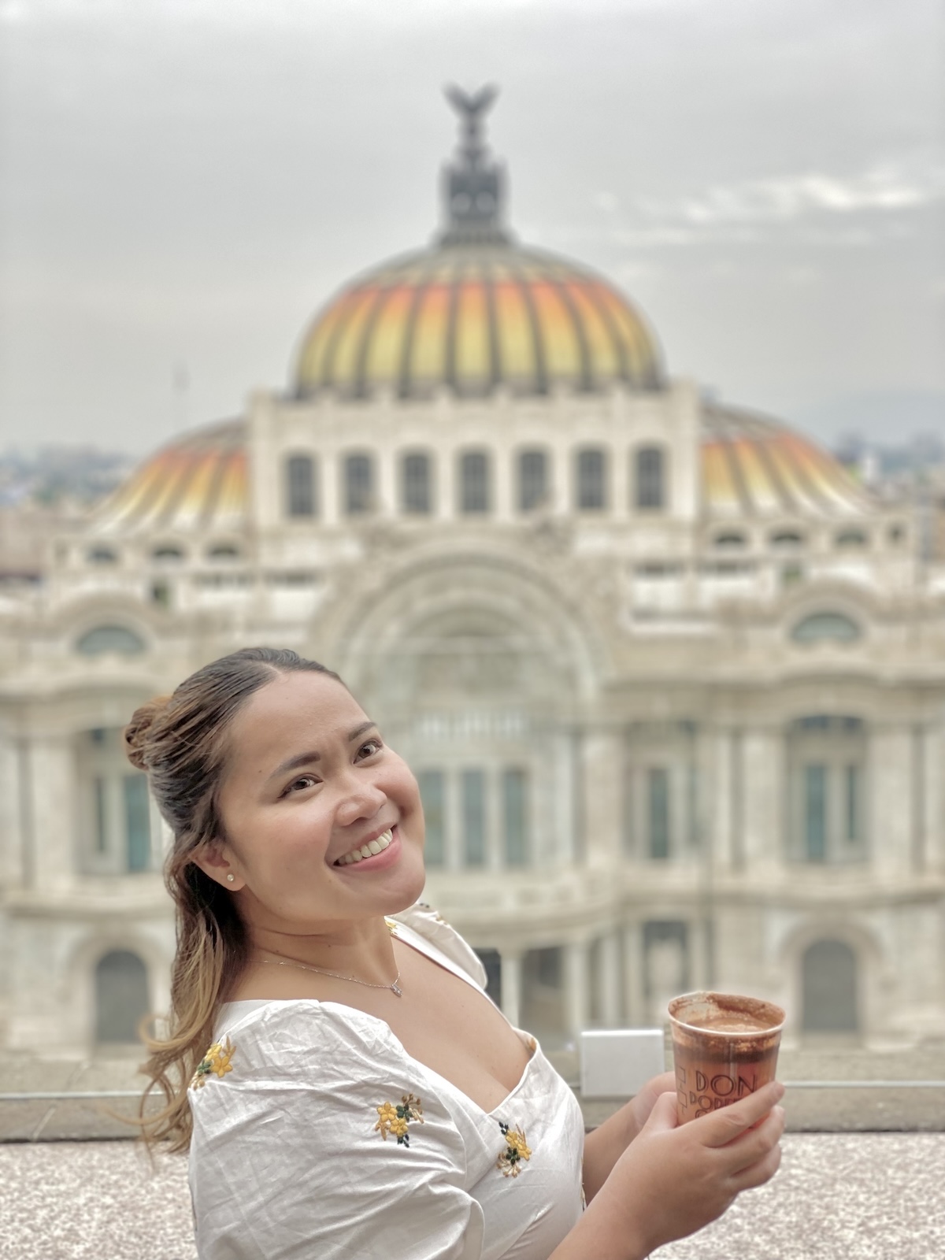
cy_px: 630
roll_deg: +0.5
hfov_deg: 28.0
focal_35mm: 52
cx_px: 472
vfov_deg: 36.8
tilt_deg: -4.3
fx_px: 1893
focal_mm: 6
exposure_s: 1/648
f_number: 2
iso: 20
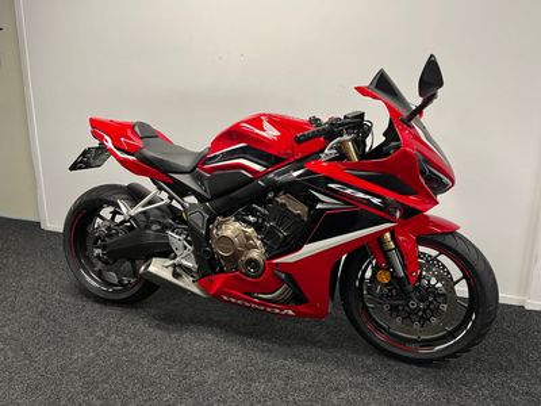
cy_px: 203
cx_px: 270
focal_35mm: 26
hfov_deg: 67.3
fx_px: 406
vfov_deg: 53.1
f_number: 1.6
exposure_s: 1/50
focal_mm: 5.1
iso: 125
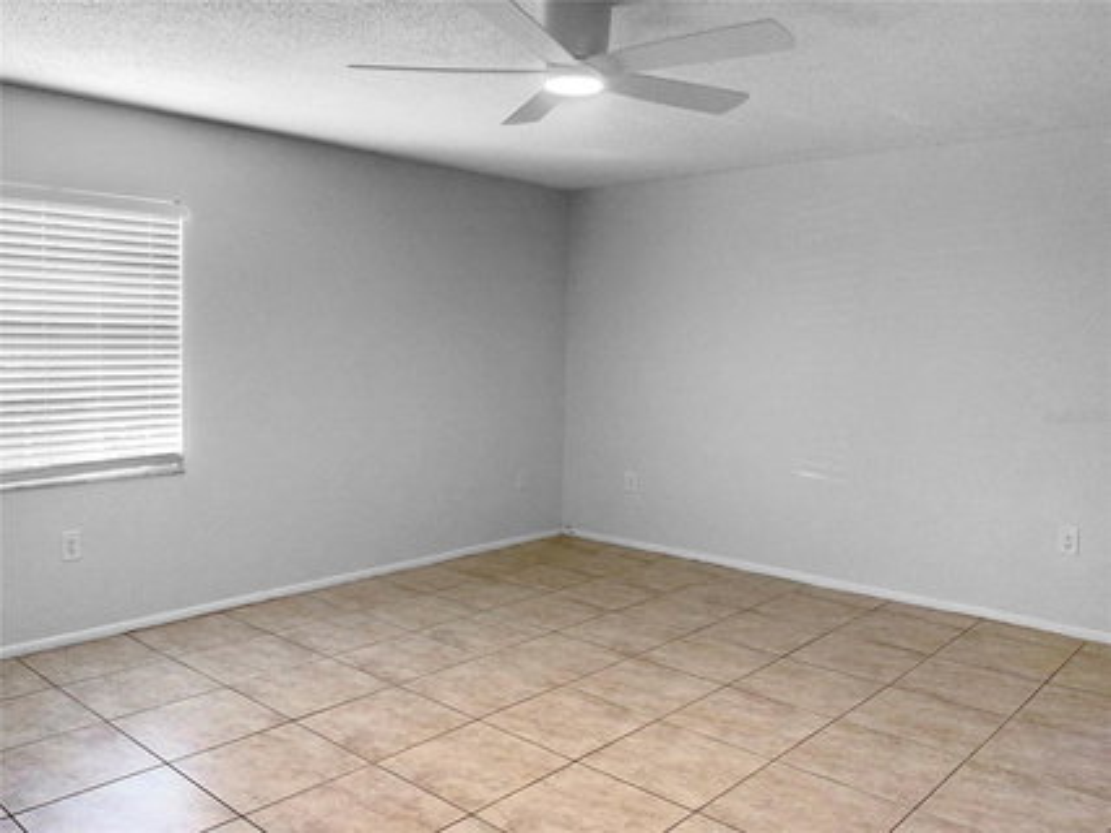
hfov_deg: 61.7
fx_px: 930
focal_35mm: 29
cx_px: 556
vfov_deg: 48.2
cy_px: 416
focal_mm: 3
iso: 64
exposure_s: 1/60
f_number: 1.8
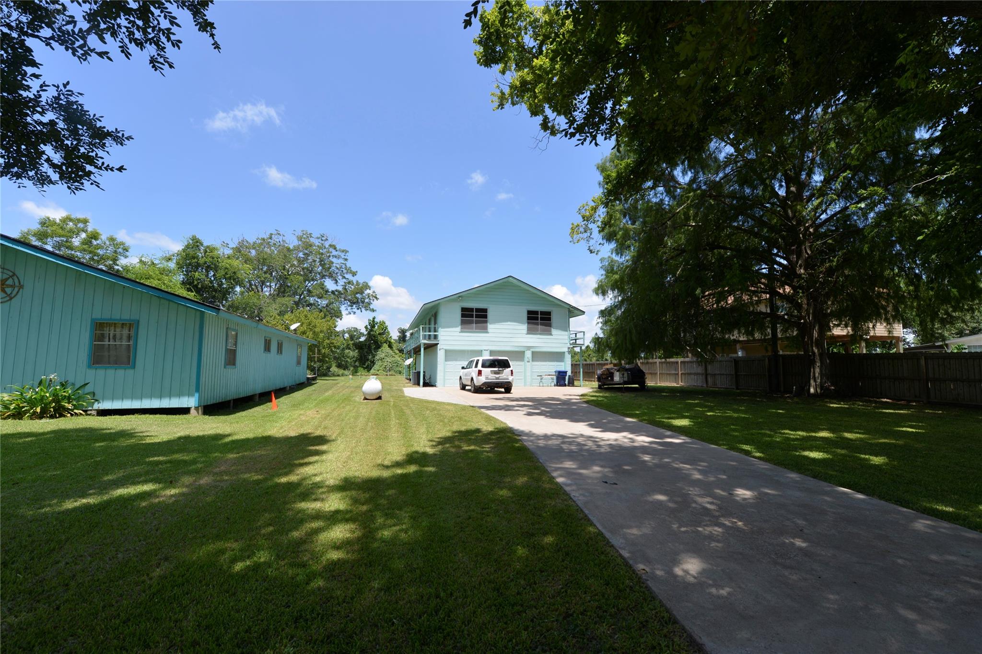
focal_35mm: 14
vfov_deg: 81.2
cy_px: 327
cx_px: 491
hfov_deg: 104.3
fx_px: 382
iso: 160
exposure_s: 1/250
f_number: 9
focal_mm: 14
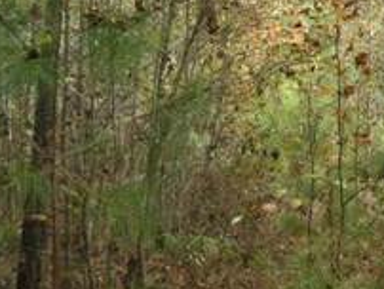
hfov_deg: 20.1
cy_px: 14
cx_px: 394
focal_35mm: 94
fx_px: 1044
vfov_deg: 15.5
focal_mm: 6.3
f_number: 3.2
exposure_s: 1/65.4
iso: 50
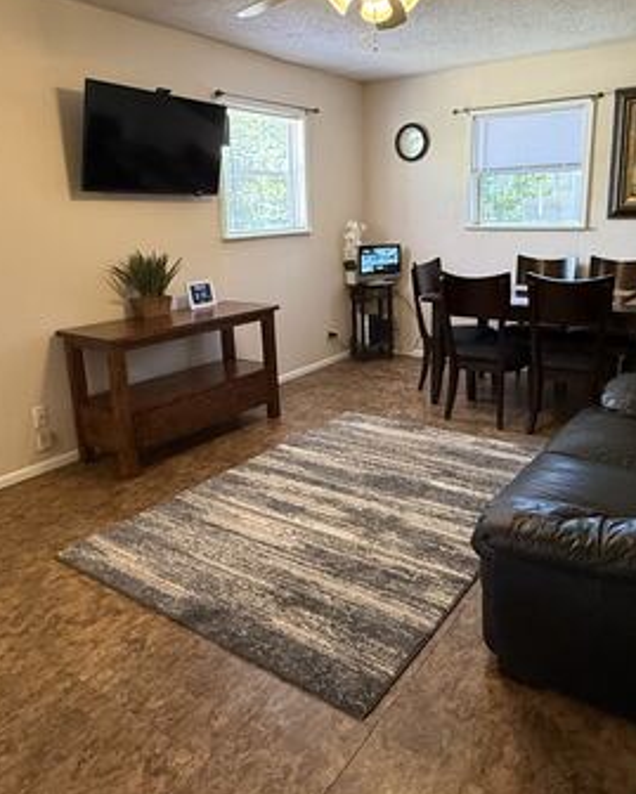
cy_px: 352
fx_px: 611
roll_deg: +0.7
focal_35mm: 26
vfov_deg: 65.8
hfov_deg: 54.8
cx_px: 362
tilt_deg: -13.3
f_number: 2.2
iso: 400
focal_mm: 2.22
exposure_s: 1/60
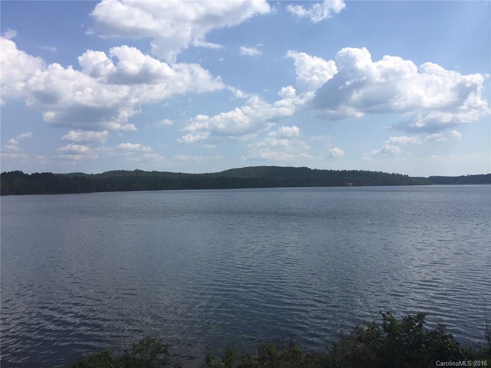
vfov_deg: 48.2
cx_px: 246
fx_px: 411
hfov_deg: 61.7
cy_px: 184
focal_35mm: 29
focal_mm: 4.15
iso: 32
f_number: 2.2
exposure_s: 1/3049
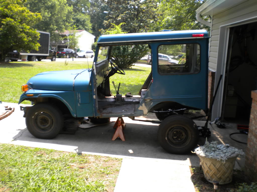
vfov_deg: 40.7
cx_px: 128
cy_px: 96
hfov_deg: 52.6
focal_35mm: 35
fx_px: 260
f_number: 4.6
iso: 80
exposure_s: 1/153
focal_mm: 6.3
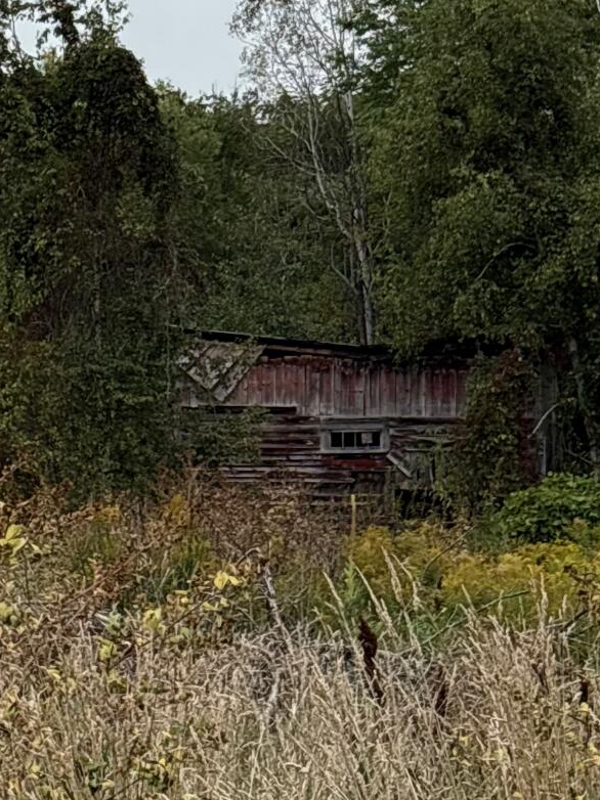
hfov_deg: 11.1
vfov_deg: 14.7
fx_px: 3075
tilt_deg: +13.4
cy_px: 73
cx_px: 234
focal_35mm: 133
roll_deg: -1.4
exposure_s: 1/873
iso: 32
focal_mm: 5.96
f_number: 1.6
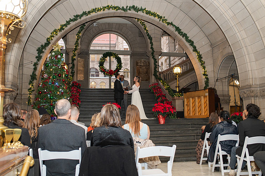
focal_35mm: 37
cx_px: 134
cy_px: 88
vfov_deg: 36.0
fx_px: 271
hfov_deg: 52.1
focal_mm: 35
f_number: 3.5
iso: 1000
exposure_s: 1/200
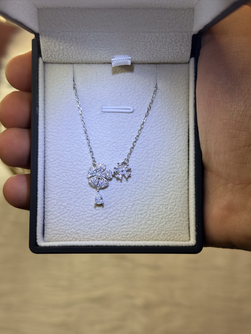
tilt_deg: -47.8
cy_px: 167
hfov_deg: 30.3
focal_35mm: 48
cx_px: 126
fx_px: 464
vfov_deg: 39.7
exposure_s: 1/100
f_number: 1.78
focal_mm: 6.76
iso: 64
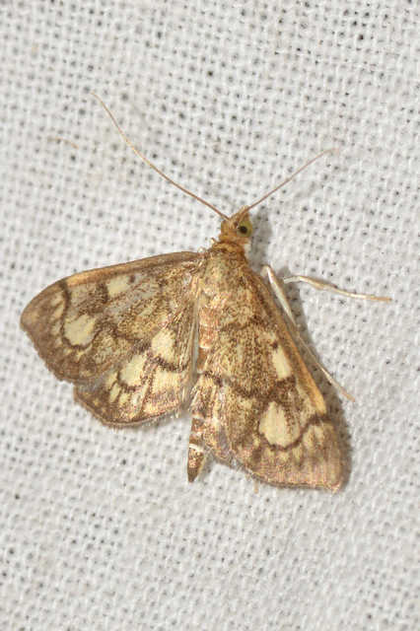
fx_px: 2628
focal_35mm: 150
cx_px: 210
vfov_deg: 13.7
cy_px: 316
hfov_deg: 9.1
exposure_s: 1/200
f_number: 20
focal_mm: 100
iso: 100
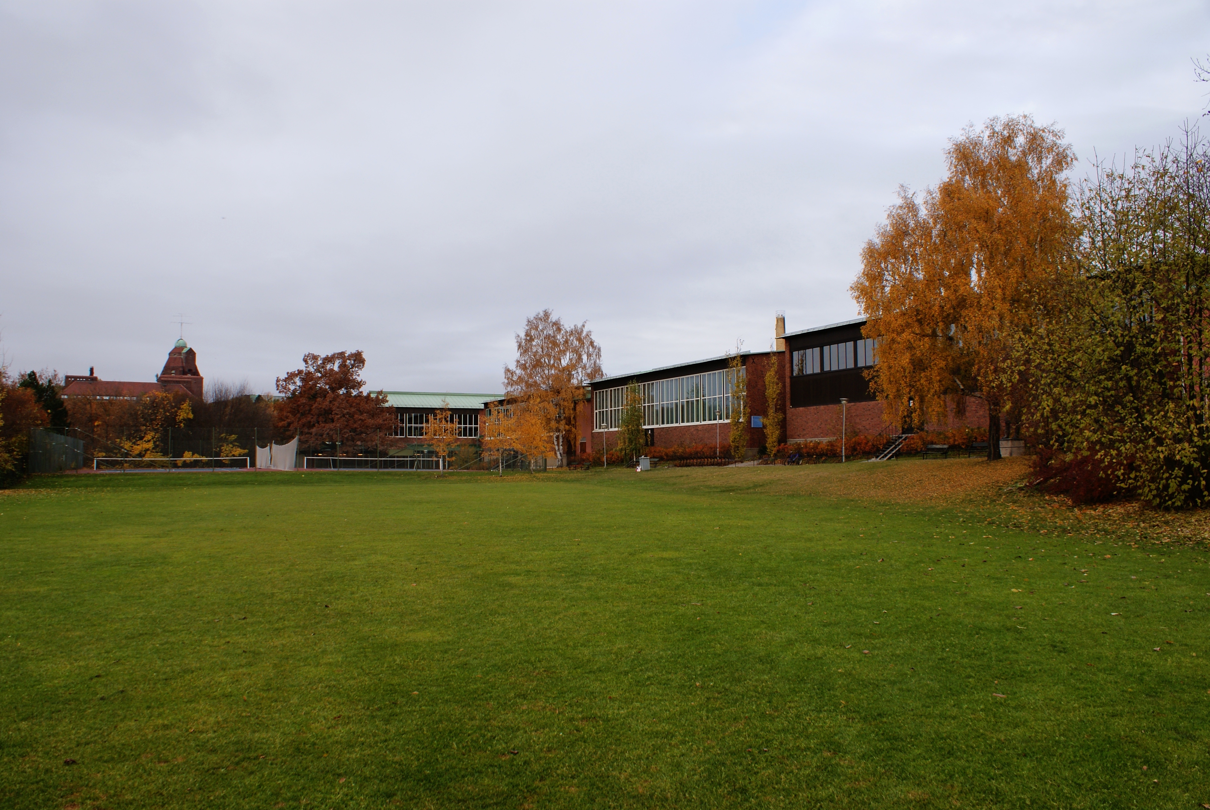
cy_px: 405
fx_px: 909
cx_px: 605
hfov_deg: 67.3
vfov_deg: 48.0
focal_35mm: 27
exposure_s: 1/80
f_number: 9
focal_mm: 18
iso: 100
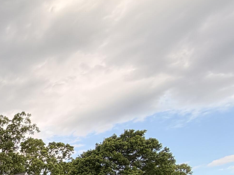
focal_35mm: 43
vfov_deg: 25.7
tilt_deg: +1.5
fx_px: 291
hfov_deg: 27.7
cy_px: 258
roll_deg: -2.4
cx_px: -125
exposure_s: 1/197
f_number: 2.2
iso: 40
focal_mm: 2.22
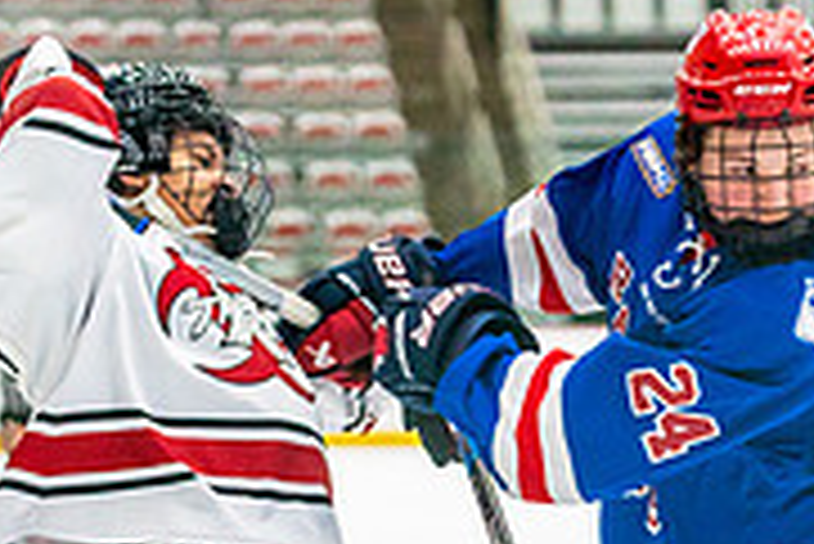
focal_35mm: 256
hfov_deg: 8.0
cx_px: 478
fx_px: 5793
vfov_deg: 5.4
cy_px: 671
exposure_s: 1/1000
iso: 3200
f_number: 2.8
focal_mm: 71
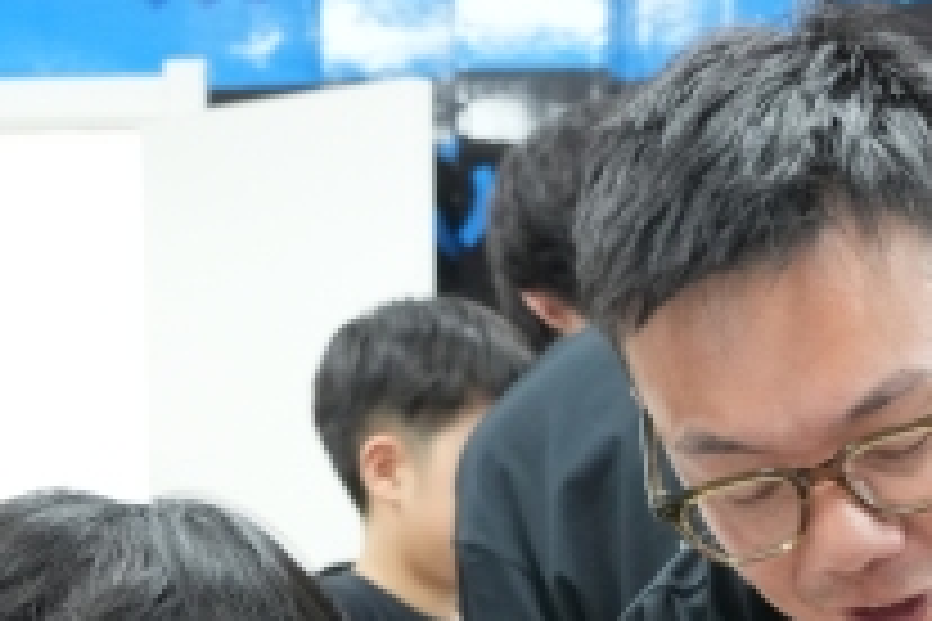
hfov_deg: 14.4
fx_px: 3598
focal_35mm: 139
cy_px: 983
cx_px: 1027
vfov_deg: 9.5
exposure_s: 1/50
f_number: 5.6
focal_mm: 36
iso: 2500
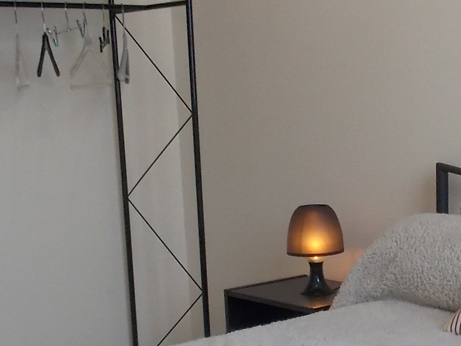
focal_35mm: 79
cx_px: 331
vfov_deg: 18.5
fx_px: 1052
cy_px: 283
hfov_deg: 24.5
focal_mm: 4
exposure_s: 1/30
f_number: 3.1
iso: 200
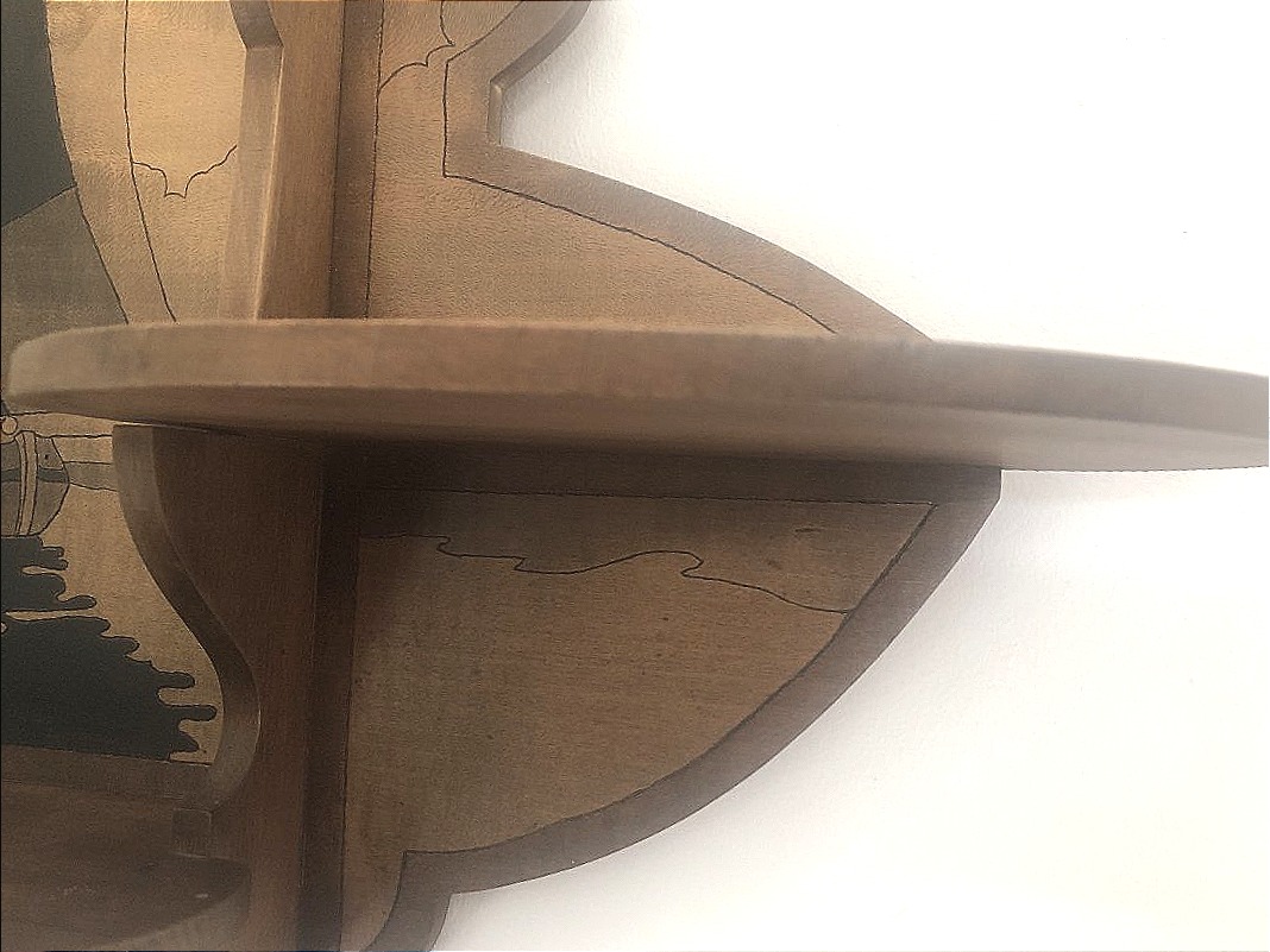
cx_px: 635
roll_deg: +4.0
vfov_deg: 49.7
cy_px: 476
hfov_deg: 63.4
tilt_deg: +3.6
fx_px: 1027
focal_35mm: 28
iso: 40
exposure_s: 1/30
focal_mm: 3.99
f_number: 1.8
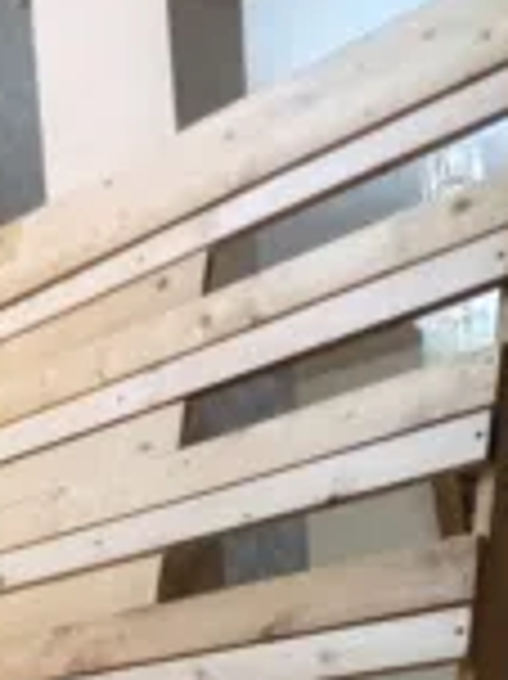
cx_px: 121
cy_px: 838
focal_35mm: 69
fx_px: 1352
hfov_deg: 21.1
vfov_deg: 25.1
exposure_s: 1/30
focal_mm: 3.64
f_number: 1.85
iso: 628
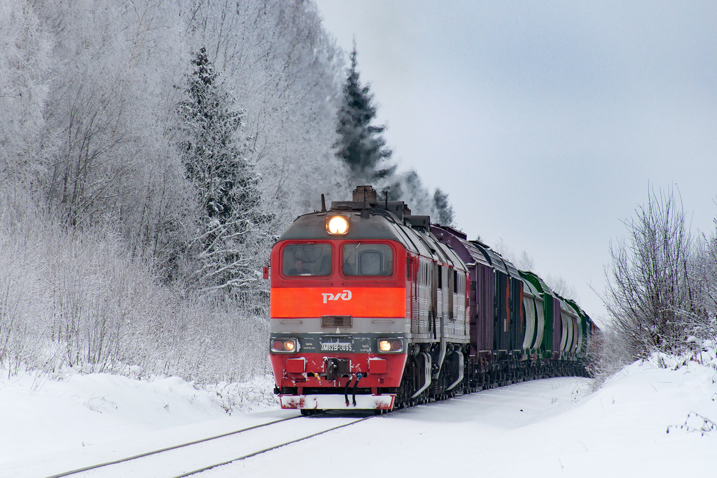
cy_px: 239
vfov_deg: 6.5
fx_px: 4182
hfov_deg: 9.8
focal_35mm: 210
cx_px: 358
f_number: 5.6
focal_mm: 140
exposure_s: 1/250
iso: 320
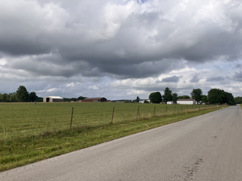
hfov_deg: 63.4
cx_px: 121
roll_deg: +0.1
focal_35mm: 28
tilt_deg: +5.5
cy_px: 90
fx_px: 196
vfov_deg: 49.7
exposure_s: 1/2857
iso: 32
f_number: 1.8
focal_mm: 3.99
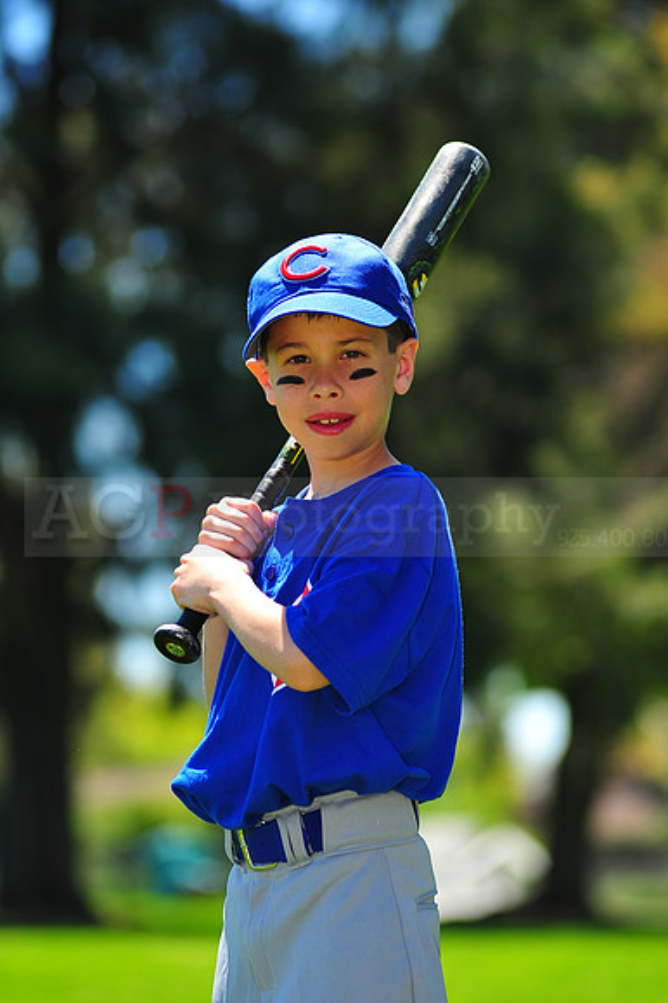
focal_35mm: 180
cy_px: 502
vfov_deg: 11.4
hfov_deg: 7.6
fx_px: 5016
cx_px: 334
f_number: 5
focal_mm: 180
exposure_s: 1/640
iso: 200
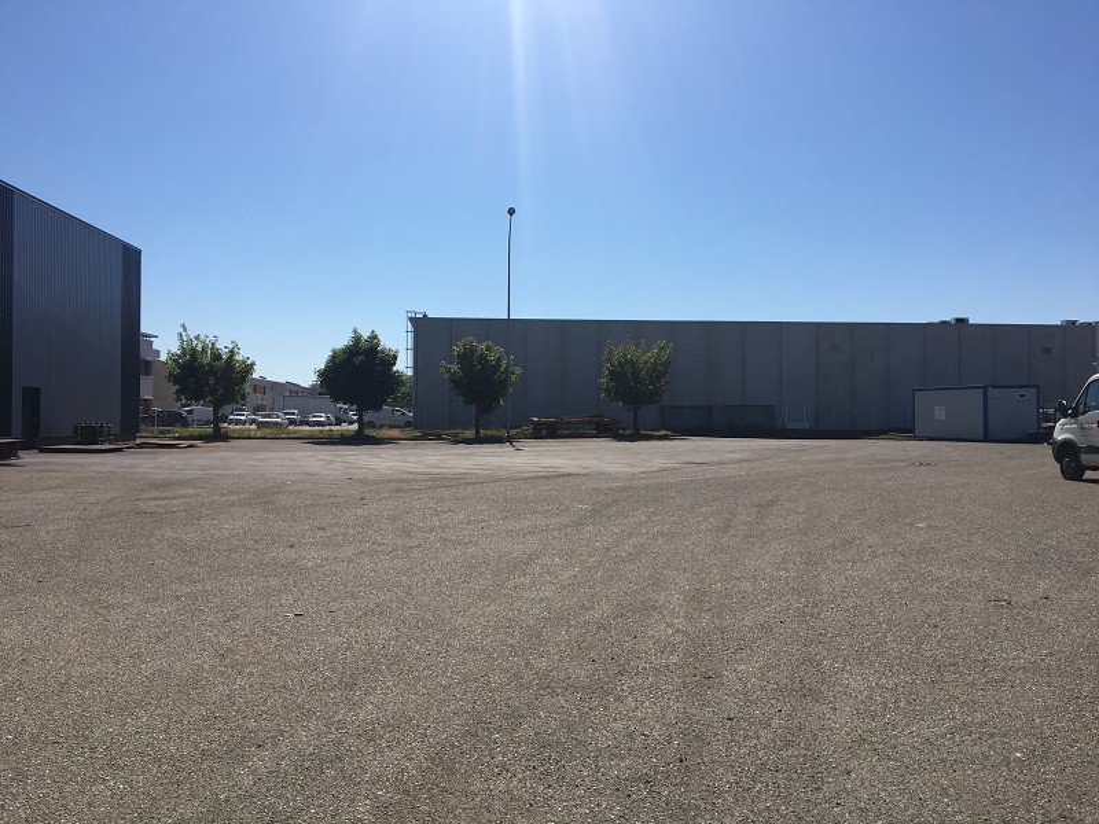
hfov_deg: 61.7
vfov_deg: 48.2
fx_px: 921
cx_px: 550
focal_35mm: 29
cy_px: 412
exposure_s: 1/2959
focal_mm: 4.15
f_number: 2.2
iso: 25
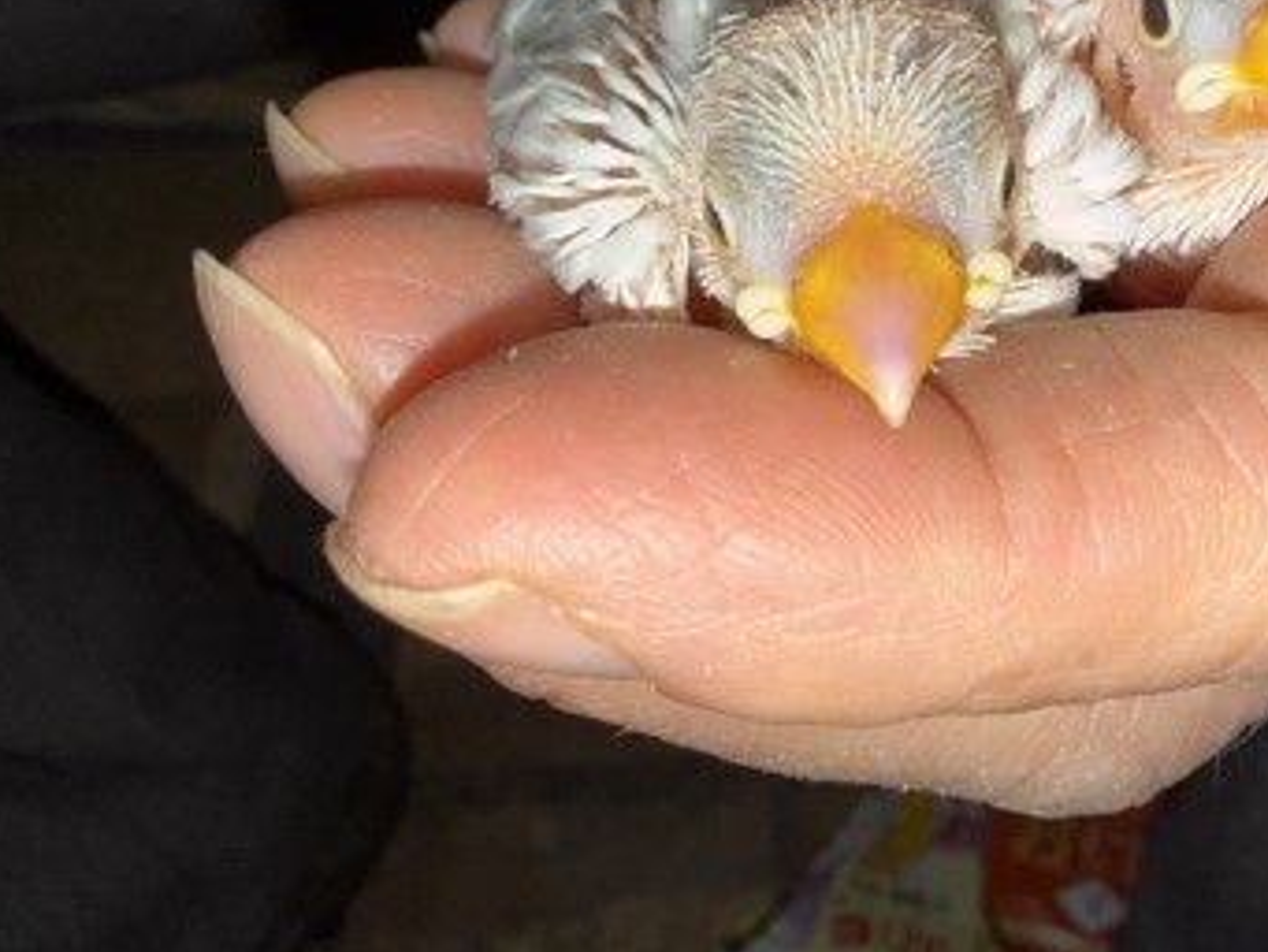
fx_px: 1649
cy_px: 67
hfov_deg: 40.0
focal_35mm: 45
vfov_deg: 30.5
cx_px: 1052
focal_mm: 2.22
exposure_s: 1/122
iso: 16
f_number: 2.2
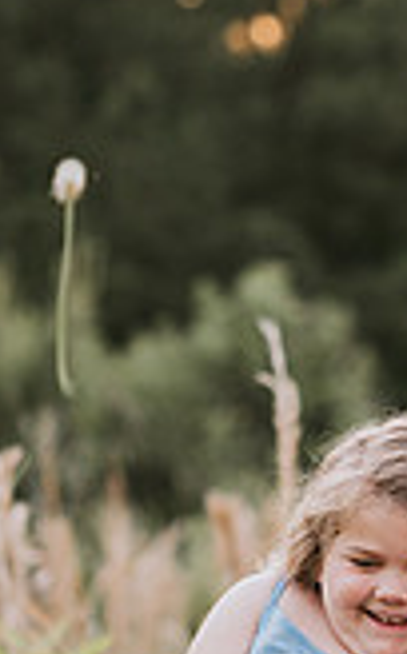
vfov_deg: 8.8
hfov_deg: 5.5
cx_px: 487
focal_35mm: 238
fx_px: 4239
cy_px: 554
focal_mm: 85
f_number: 2.5
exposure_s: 1/320
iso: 200
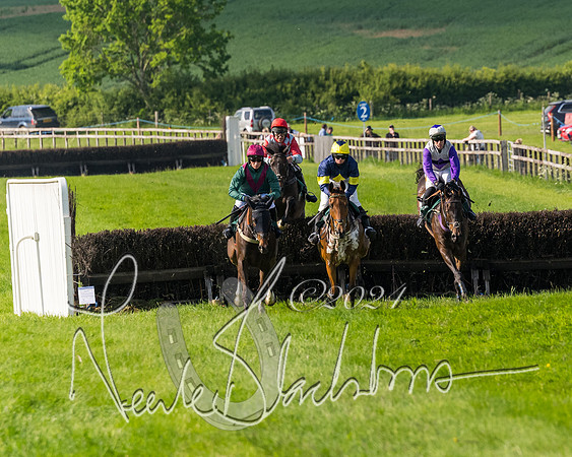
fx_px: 7730
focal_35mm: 457
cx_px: 381
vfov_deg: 3.4
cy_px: 267
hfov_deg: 4.2
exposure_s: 1/4000
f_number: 4
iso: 500
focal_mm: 170
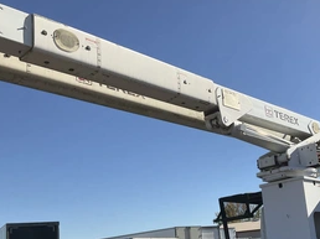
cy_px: 170
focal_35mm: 45
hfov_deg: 41.9
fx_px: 416
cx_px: 192
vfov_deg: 31.7
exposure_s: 1/2538
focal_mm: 3
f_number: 1.8
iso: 25
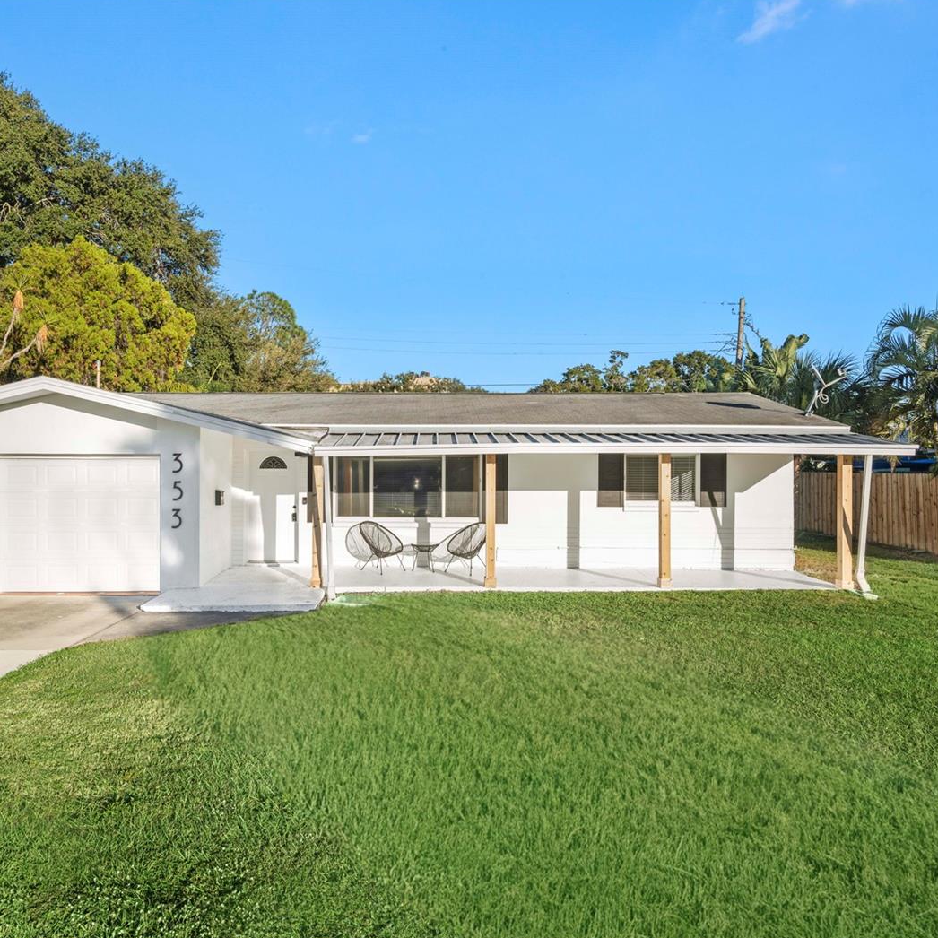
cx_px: 415
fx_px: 797
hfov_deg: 60.8
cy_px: 468
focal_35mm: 26
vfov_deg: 60.9
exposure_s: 1/500
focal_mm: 20
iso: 200
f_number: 9
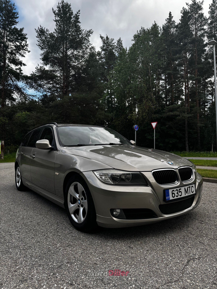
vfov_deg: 71.6
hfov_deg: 56.8
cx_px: 108
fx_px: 201
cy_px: 144
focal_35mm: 24
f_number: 1.78
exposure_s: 1/876
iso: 80
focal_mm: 6.76
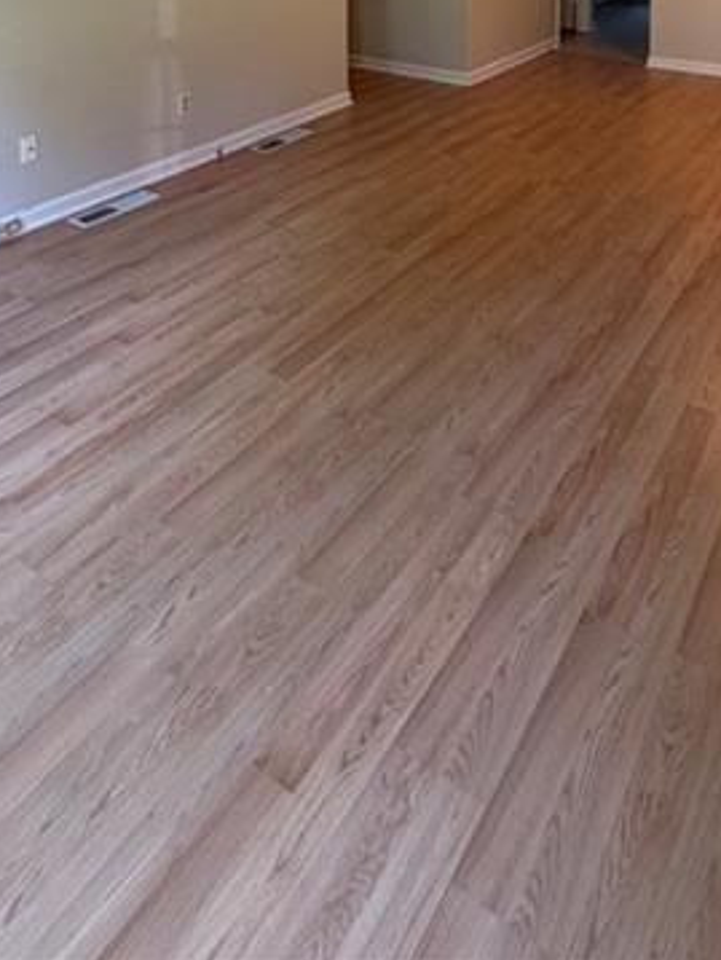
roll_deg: -0.4
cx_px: 472
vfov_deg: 46.5
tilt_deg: -4.9
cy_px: -64
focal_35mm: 30
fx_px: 832
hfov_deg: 46.2
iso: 200
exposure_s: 1/60
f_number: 2.2
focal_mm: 2.22
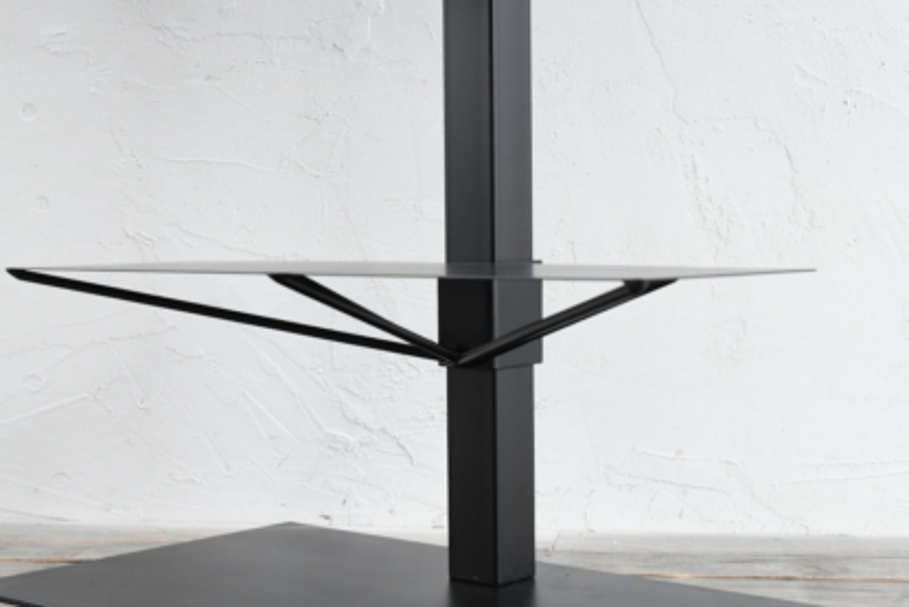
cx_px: 475
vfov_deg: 20.9
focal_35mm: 65
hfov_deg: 30.9
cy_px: 291
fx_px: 1642
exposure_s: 1/125
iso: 1600
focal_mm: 40
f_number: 7.1
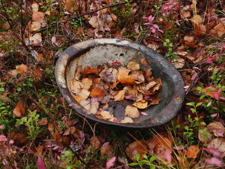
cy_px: 84
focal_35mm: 42
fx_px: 273
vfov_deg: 34.3
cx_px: 112
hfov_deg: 44.8
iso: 200
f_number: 4
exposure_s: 1/80
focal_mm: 21
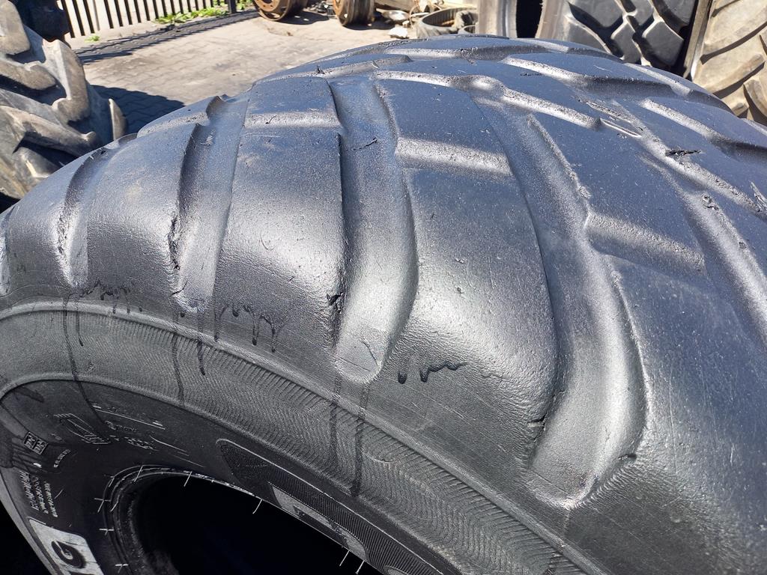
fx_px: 554
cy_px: 288
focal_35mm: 25
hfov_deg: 69.4
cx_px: 384
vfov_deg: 54.9
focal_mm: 4.65
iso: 50
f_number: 1.8
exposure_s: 1/264
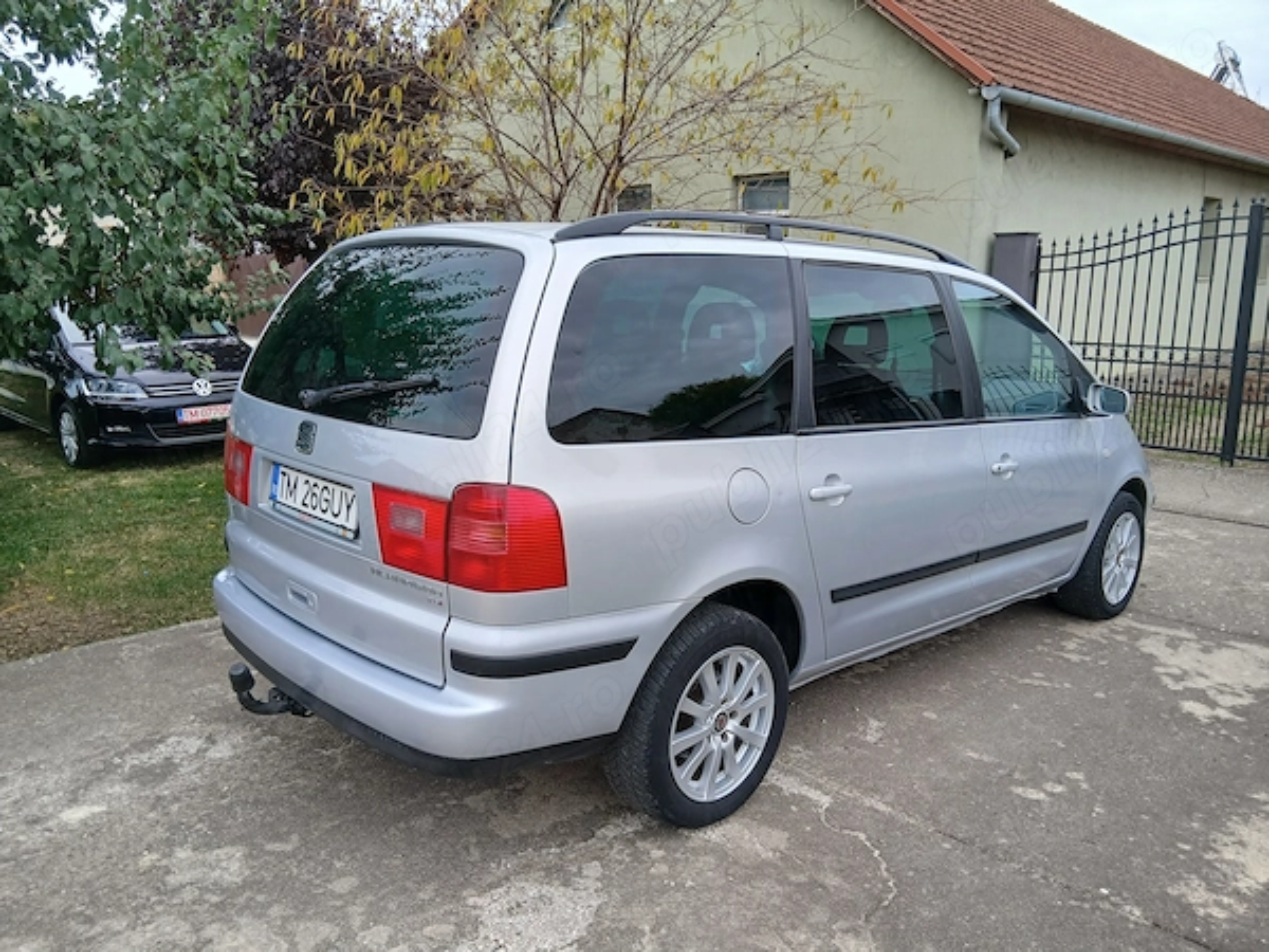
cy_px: 476
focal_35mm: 26
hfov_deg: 67.3
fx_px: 953
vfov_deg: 53.1
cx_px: 634
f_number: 1.8
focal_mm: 3.98
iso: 25
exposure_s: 1/100
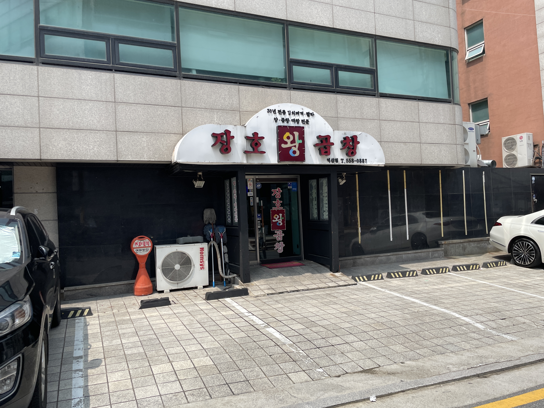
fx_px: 409
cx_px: 272
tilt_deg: +0.8
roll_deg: +3.0
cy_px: 204
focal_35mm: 26
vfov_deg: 53.1
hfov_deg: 67.3
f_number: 1.6
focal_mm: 4.2
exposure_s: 1/2304
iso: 32
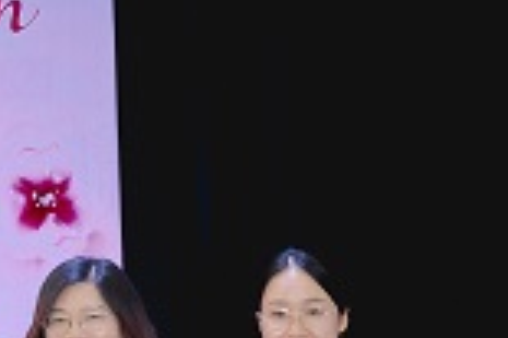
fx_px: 3735
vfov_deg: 5.2
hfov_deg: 7.1
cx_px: -905
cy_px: 210
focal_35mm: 265
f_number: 3.2
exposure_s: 1/100
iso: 1000
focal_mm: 40
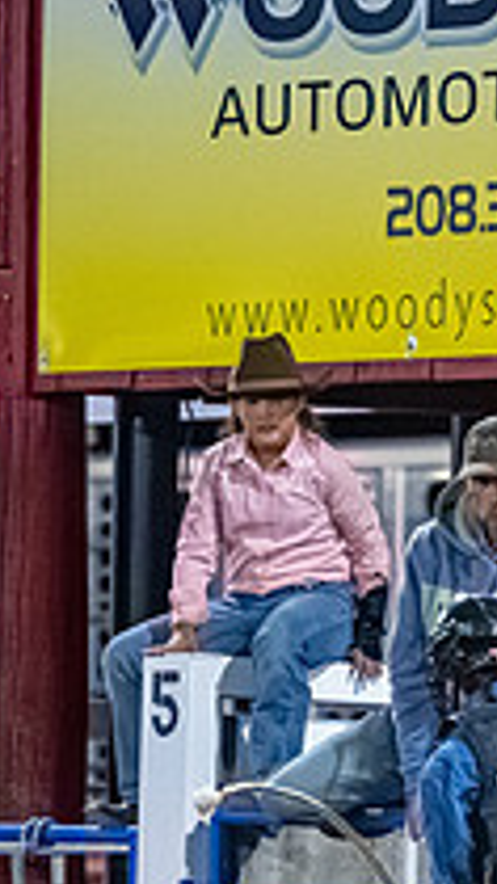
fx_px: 16999
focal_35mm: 725
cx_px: 525
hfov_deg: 1.7
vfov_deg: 3.0
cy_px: 1013
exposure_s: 1/800
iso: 6400
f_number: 2.8
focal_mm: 150
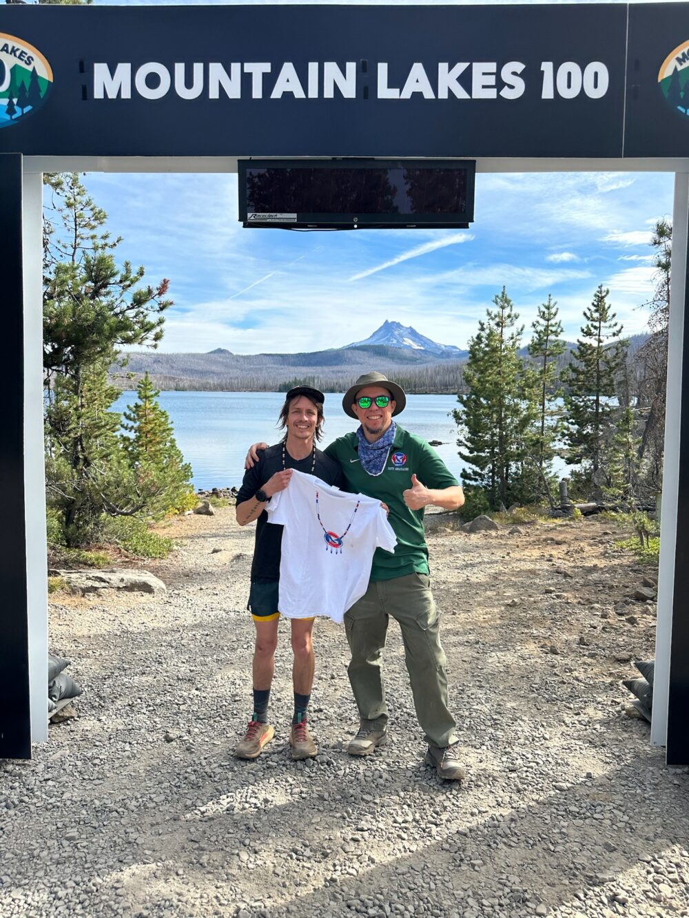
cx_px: 344
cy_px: 459
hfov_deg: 56.8
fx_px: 637
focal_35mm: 24
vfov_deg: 71.6
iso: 80
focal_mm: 6.86
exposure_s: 1/2660
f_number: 1.78
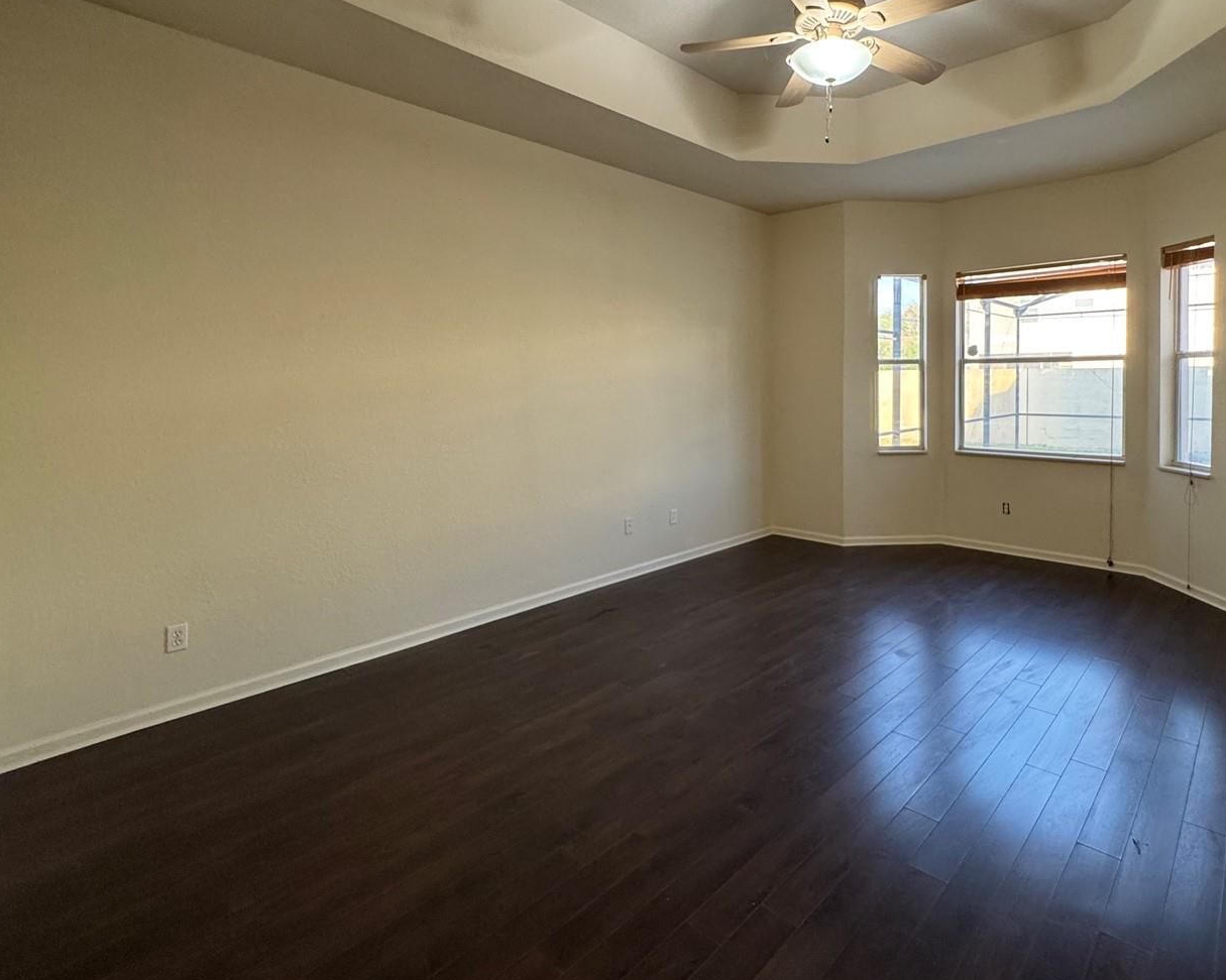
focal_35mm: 18
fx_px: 653
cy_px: 403
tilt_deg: -3.3
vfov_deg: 73.2
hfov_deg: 84.9
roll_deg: +0.5
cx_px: 755
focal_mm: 2.22
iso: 250
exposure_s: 1/120
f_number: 2.2
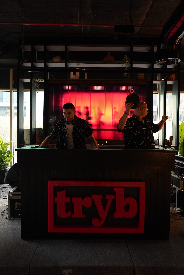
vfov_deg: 71.5
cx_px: 92
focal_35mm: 25
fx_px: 191
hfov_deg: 51.3
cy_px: 138
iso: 800
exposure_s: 1/125
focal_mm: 25
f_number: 2.8
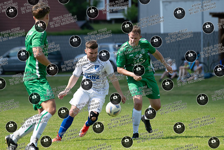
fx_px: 1910
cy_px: 67
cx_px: 127
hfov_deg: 6.7
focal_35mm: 307
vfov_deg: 4.5
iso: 560
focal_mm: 270
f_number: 5.6
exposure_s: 1/1600
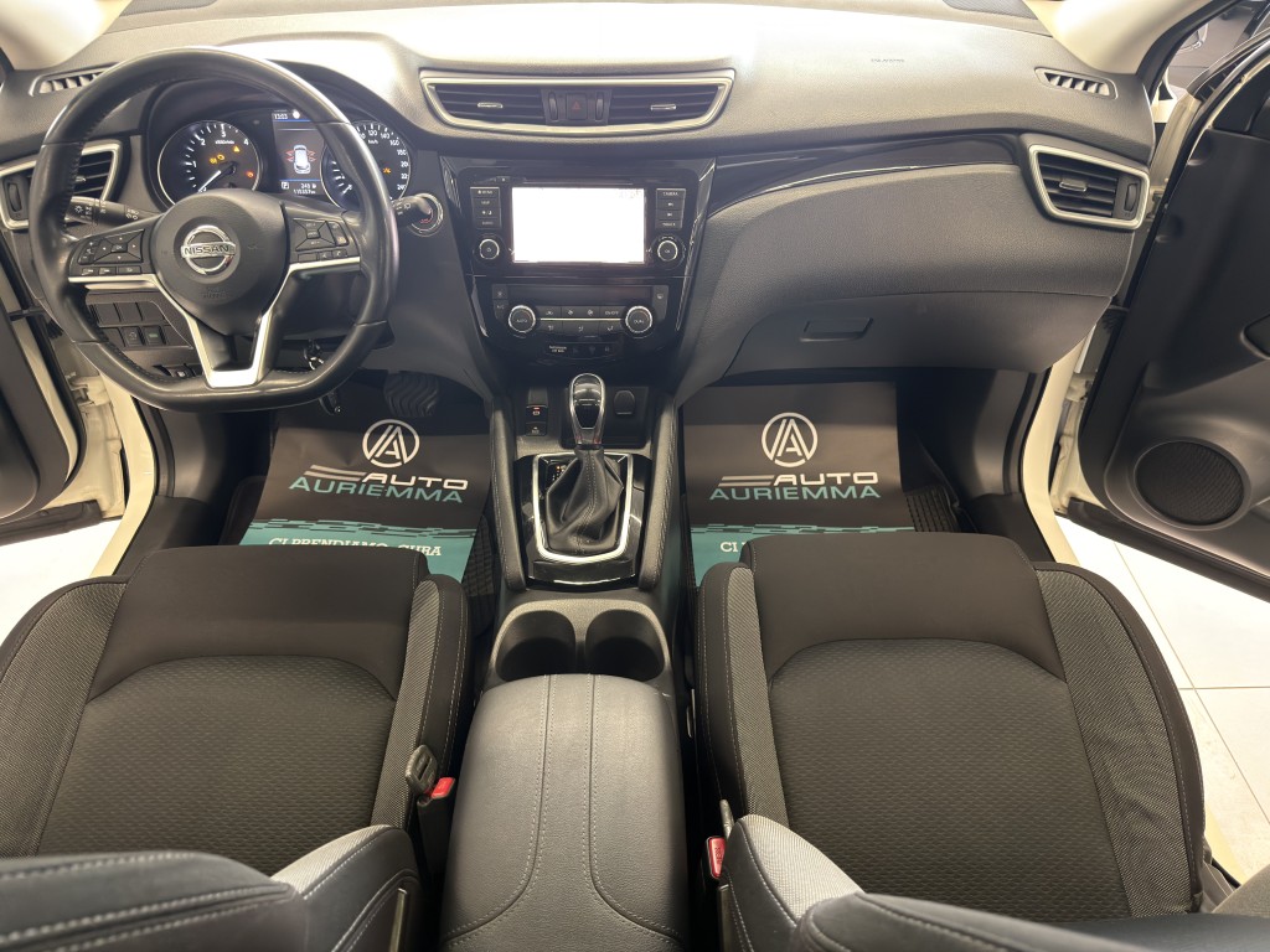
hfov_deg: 71.6
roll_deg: +0.6
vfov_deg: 56.8
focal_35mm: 24
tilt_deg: -41.9
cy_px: 476
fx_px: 881
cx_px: 635
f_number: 1.78
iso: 500
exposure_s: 1/36
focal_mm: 6.76
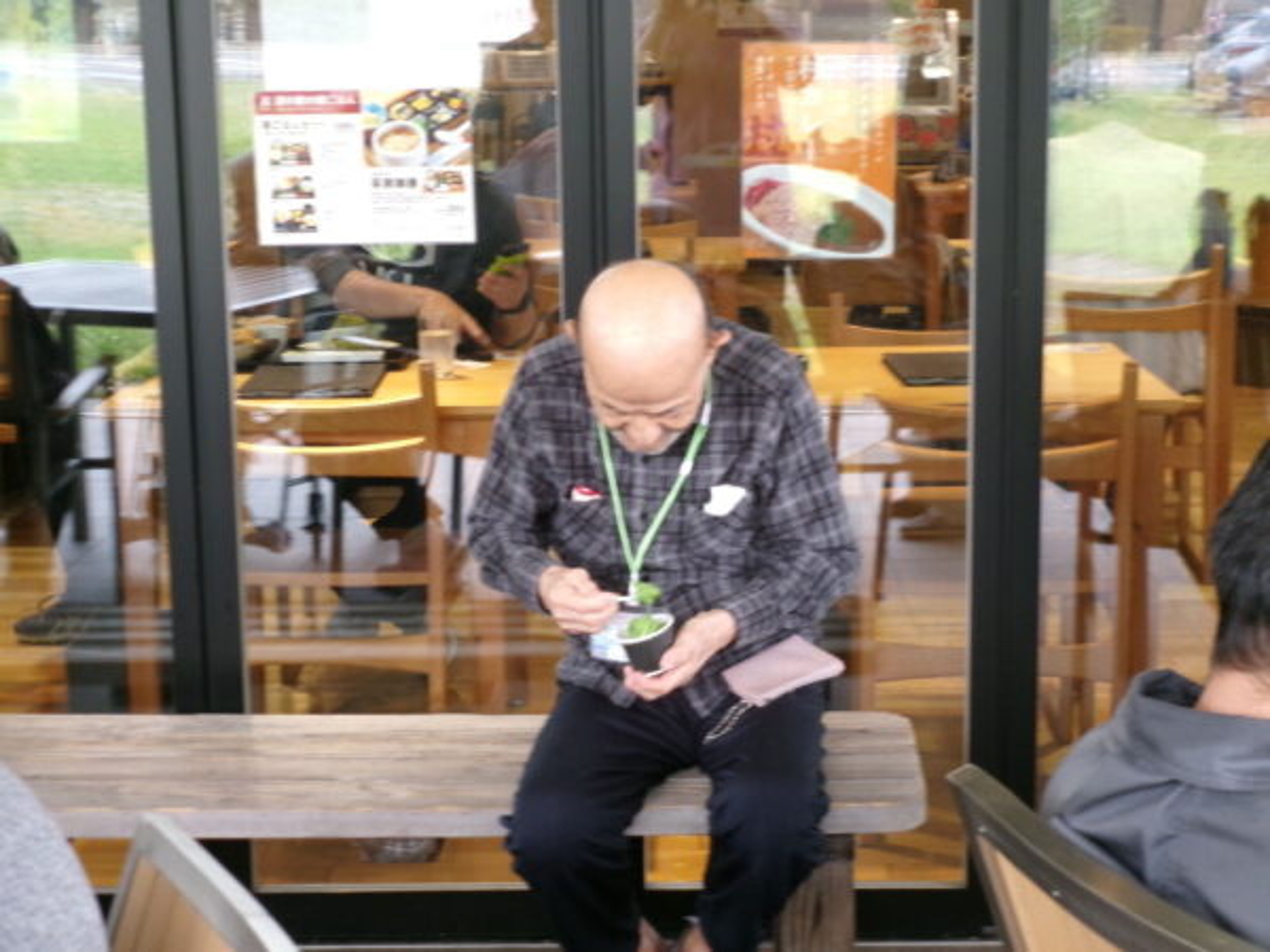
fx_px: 2862
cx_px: 635
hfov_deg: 25.0
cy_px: 476
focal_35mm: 78
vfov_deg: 18.9
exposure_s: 1/34
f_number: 5.4
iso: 307
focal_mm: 14
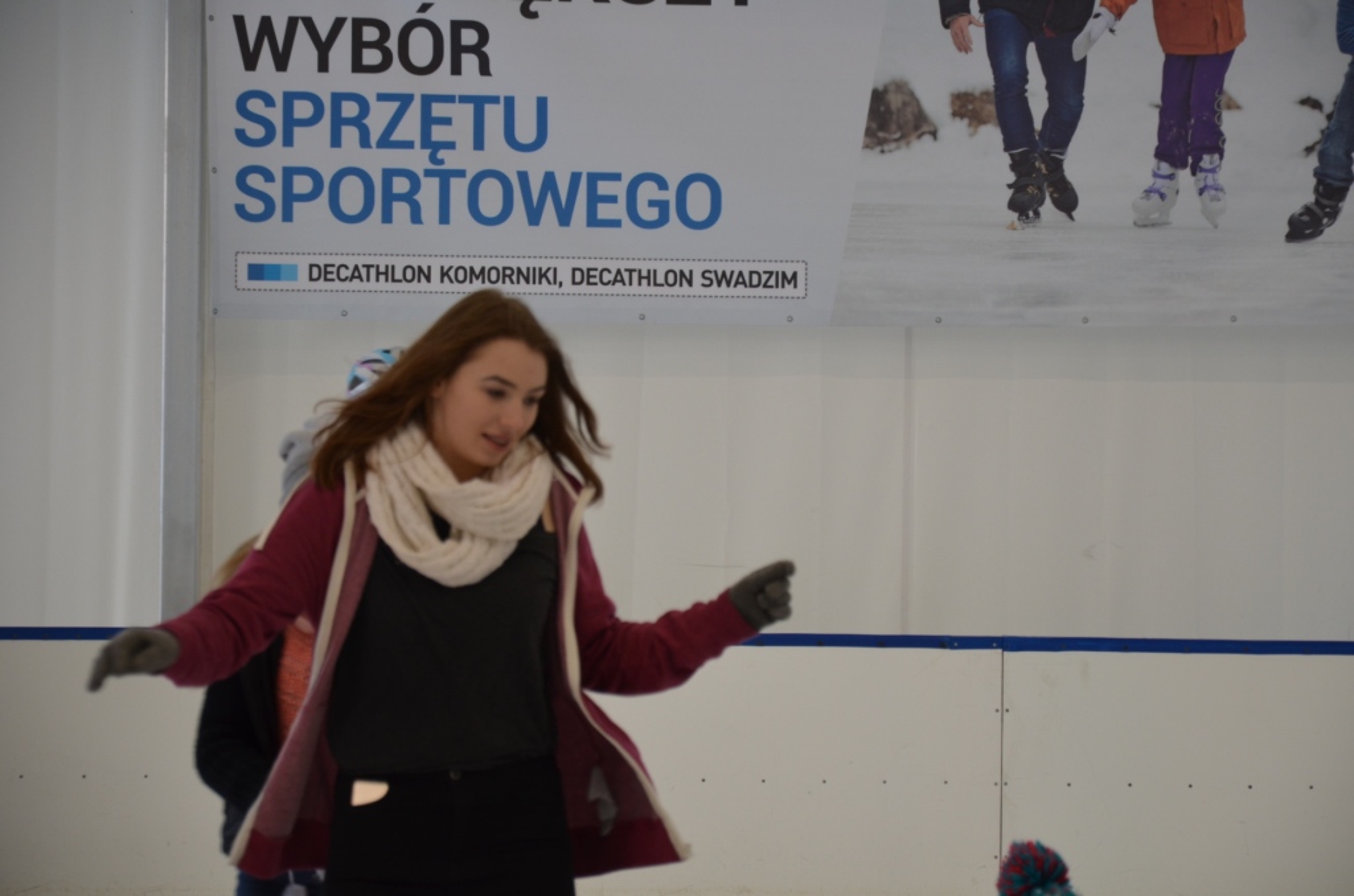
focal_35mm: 158
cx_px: 677
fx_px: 5911
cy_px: 448
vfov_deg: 8.7
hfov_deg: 13.1
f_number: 5.6
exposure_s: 1/100
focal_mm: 105
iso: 400
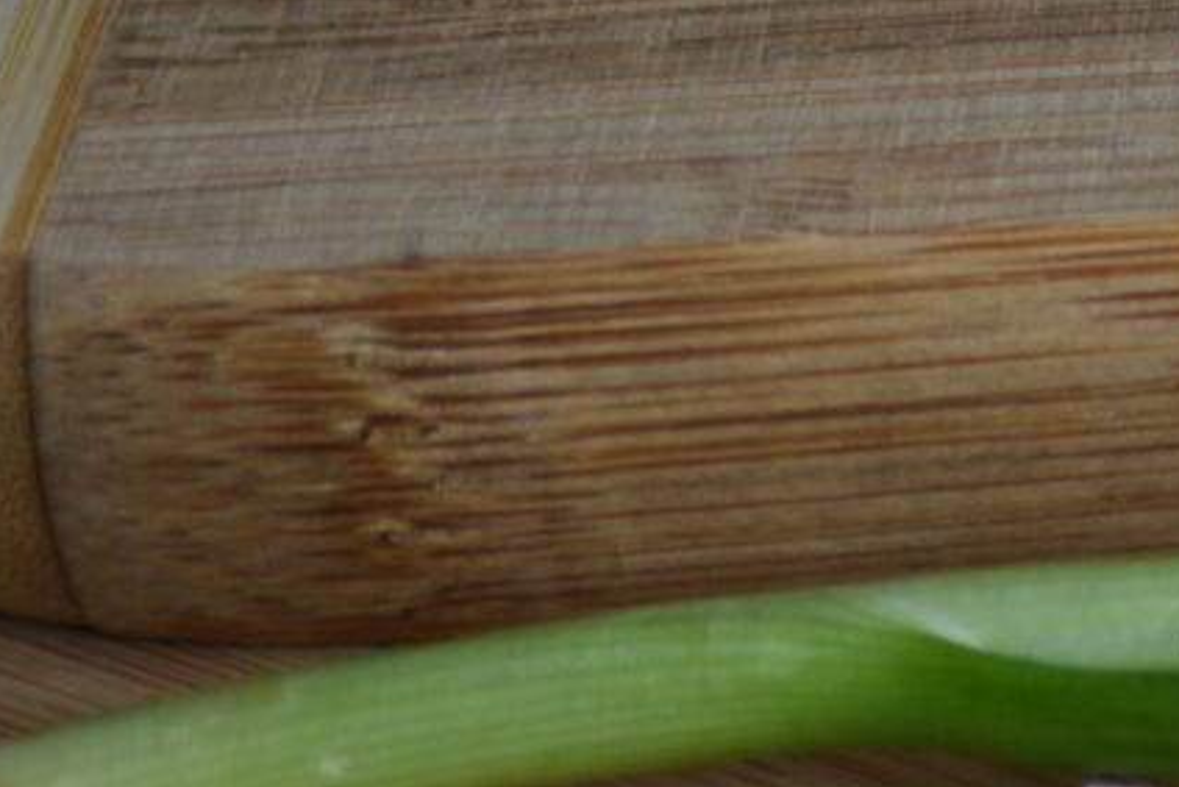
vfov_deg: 4.0
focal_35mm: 344
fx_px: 11269
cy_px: 182
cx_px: 3173
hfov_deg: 5.7
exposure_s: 1/100
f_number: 4.5
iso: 125
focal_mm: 38
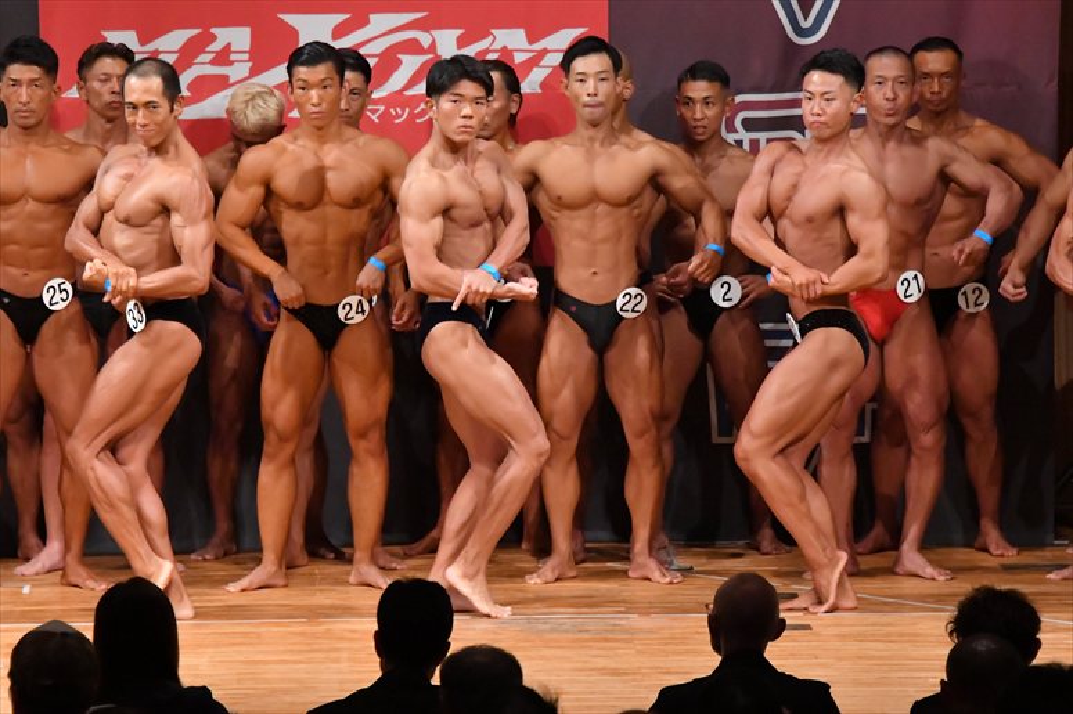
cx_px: 536
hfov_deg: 8.1
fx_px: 7597
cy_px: 357
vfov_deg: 5.4
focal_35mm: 255
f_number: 5.6
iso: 10000
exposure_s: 1/400
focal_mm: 170
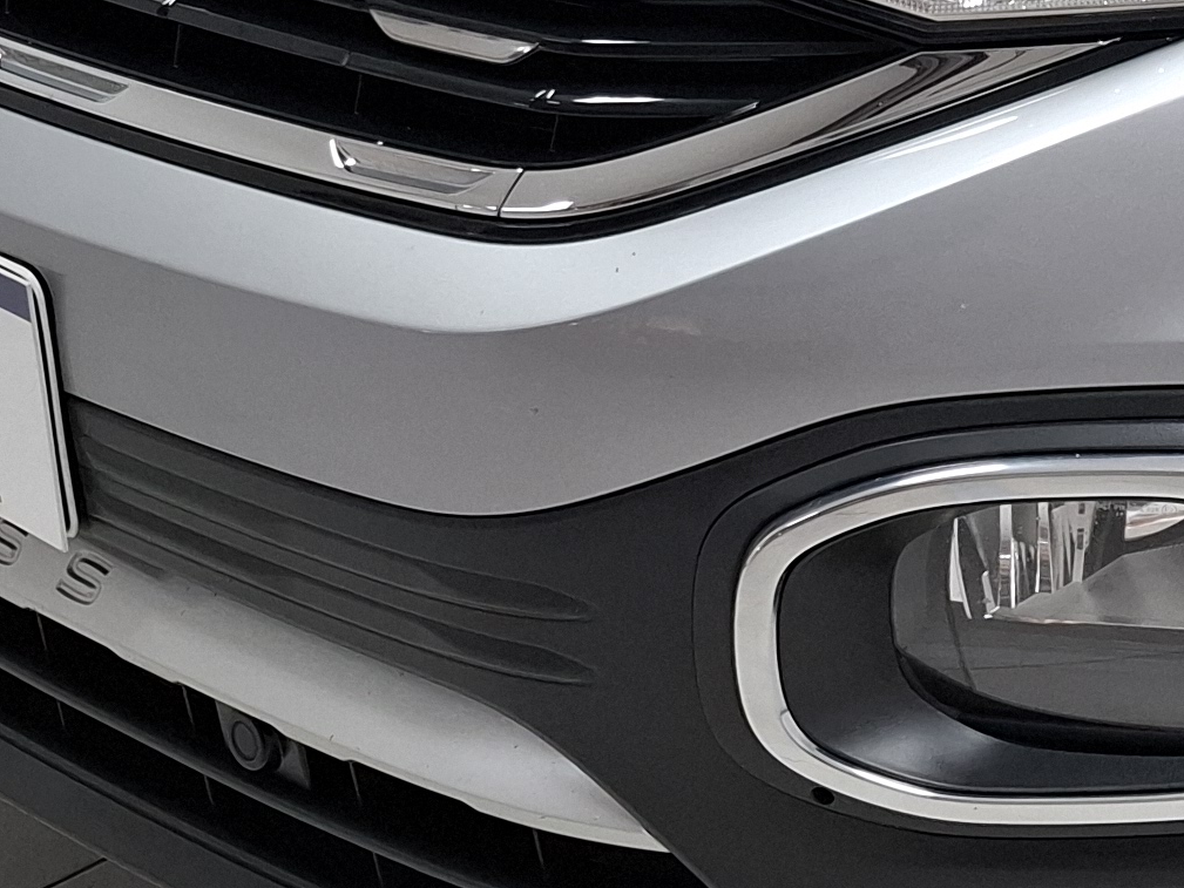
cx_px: 1471
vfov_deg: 15.4
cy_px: -148
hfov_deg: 19.7
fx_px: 3181
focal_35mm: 93
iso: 250
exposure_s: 1/60
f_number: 1.8
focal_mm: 5.54
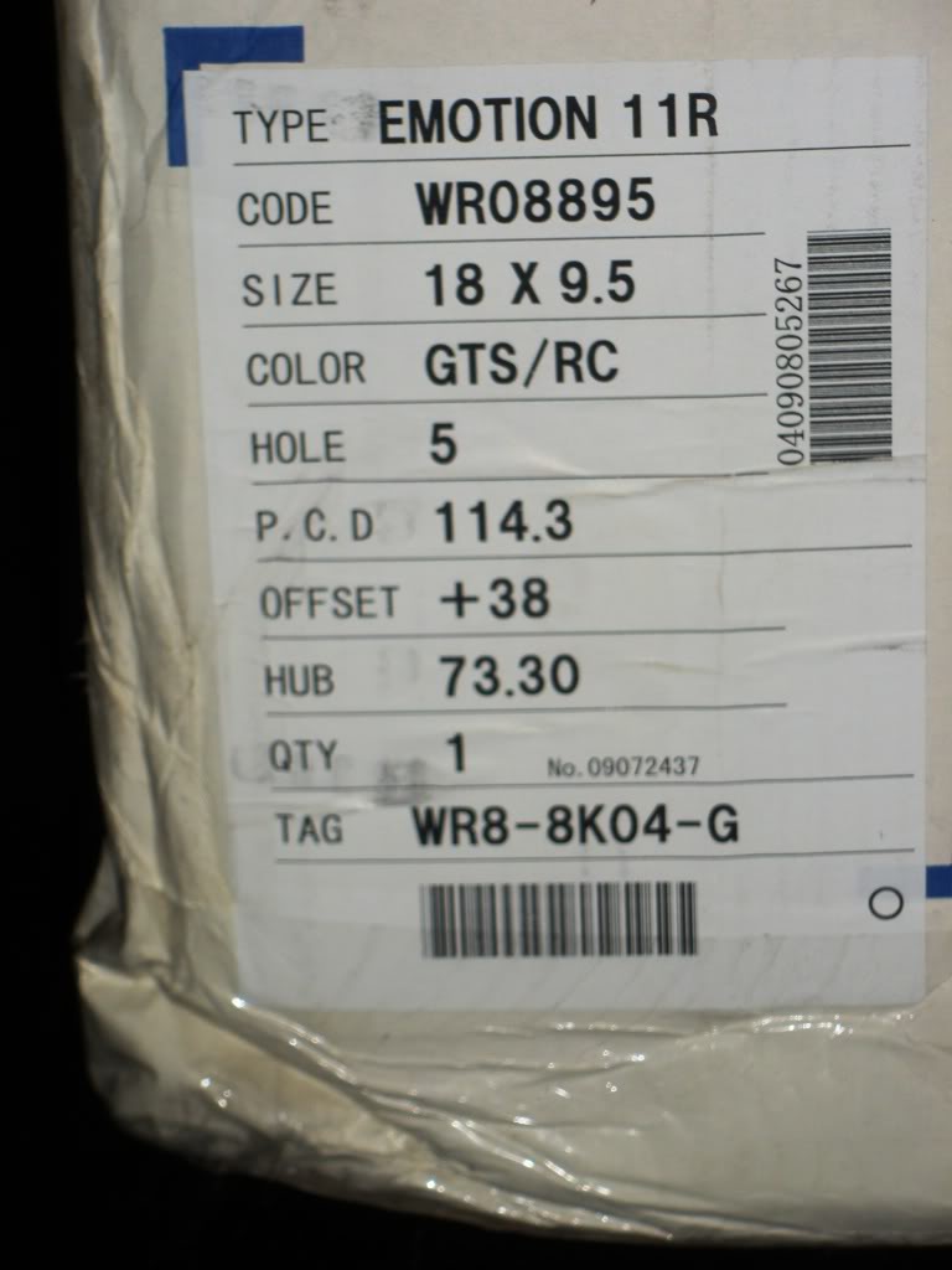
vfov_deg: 19.6
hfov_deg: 14.8
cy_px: 635
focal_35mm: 100
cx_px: 476
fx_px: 3667
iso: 64
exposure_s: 1/125
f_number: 5
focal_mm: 17.4
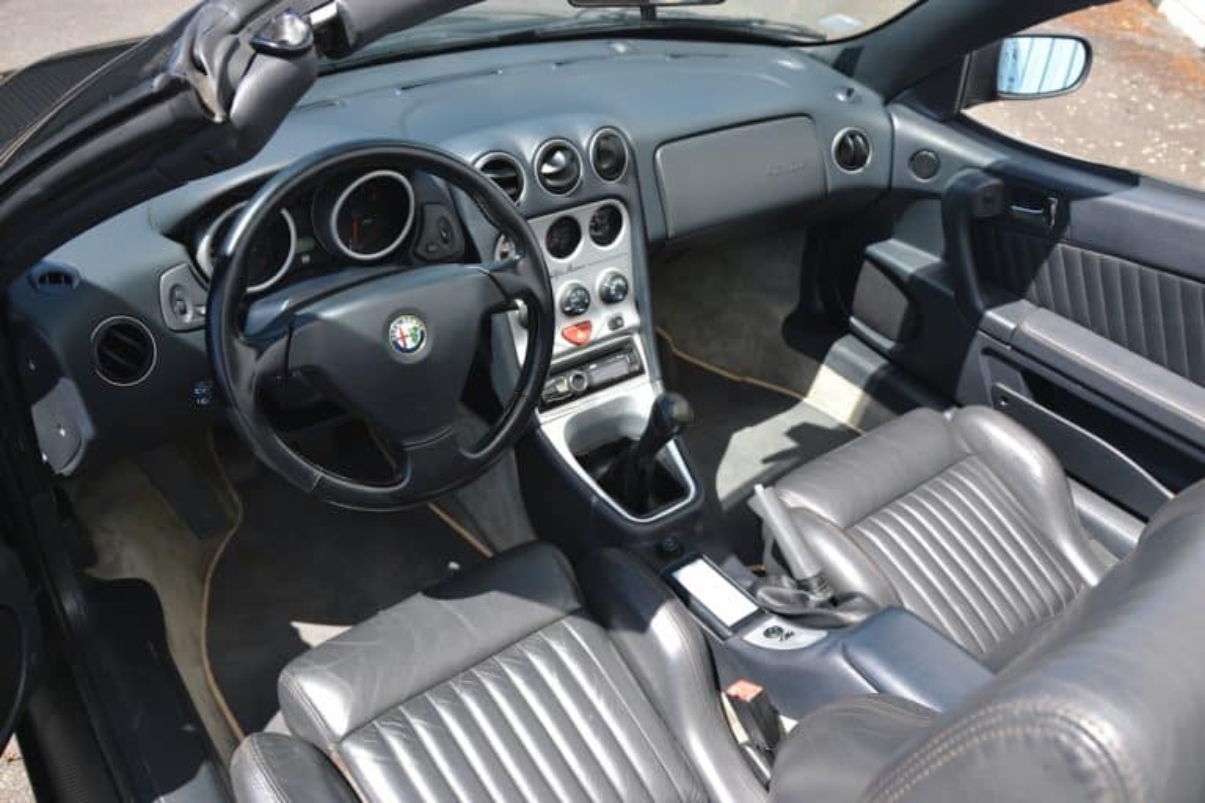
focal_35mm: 27
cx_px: 602
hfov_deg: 67.4
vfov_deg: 47.9
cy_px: 402
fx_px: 904
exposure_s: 1/125
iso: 110
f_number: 5.6
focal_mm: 18
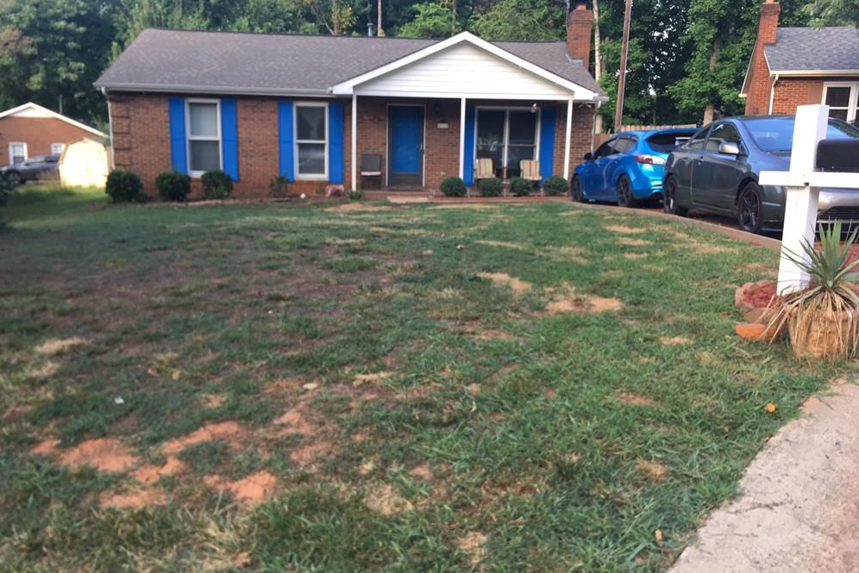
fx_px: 740
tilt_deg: -11.0
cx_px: 420
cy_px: 309
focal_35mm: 31
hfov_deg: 60.3
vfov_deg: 42.3
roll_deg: -0.8
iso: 32
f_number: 2.2
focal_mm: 4.15
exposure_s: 1/120
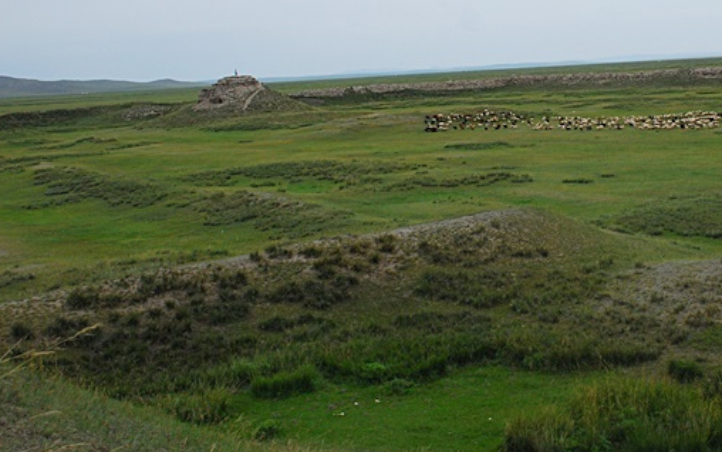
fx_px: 1043
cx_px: 529
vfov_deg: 24.2
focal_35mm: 53
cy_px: 109
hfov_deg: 37.4
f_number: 6.3
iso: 400
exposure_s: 1/800
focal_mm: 22
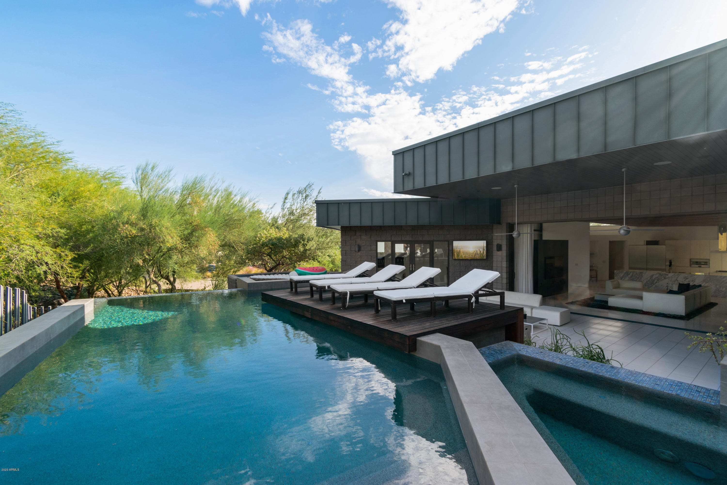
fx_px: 303
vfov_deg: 77.3
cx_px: 364
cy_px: 242
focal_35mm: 15
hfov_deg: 100.4
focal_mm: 10
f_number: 7.1
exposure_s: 1/200
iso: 100
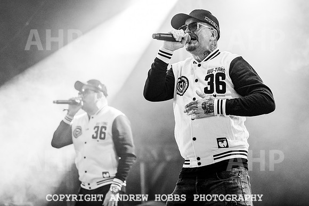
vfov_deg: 15.1
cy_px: 73
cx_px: 163
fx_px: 777
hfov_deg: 22.5
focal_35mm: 90
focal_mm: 70
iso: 2500
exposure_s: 1/640
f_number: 2.8
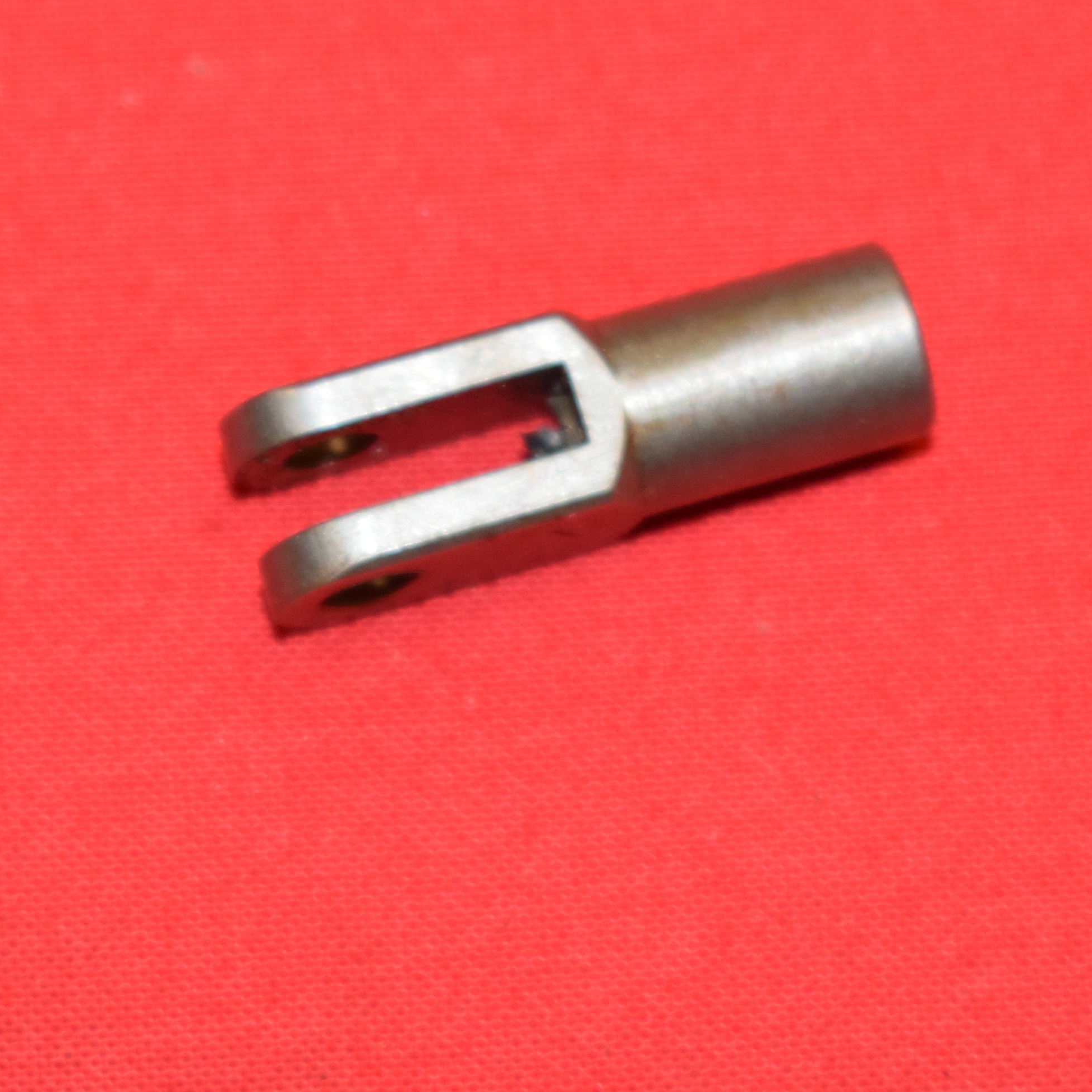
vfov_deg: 10.8
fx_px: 5781
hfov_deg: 10.8
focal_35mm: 162
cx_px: 551
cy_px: 418
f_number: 5.6
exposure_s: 1/100
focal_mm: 55
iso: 800
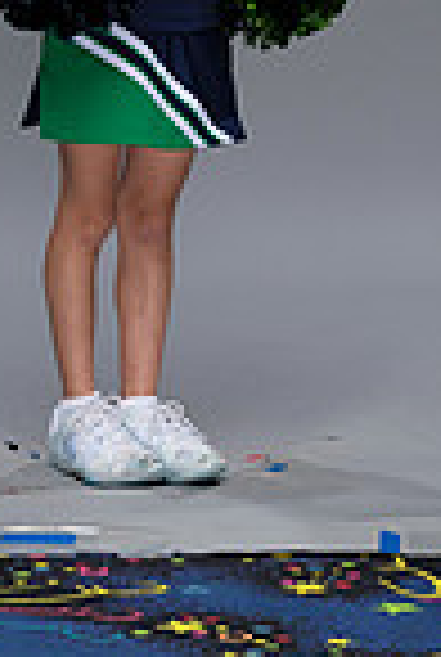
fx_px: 4499
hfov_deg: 5.6
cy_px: -320
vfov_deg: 8.2
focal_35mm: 246
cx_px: 176
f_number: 6.3
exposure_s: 1/250
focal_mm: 80
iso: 320
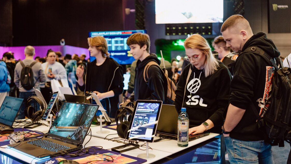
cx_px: 152
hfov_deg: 51.6
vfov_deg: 30.4
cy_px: 81
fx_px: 301
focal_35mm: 39
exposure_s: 1/100
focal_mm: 35
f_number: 2
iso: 1600
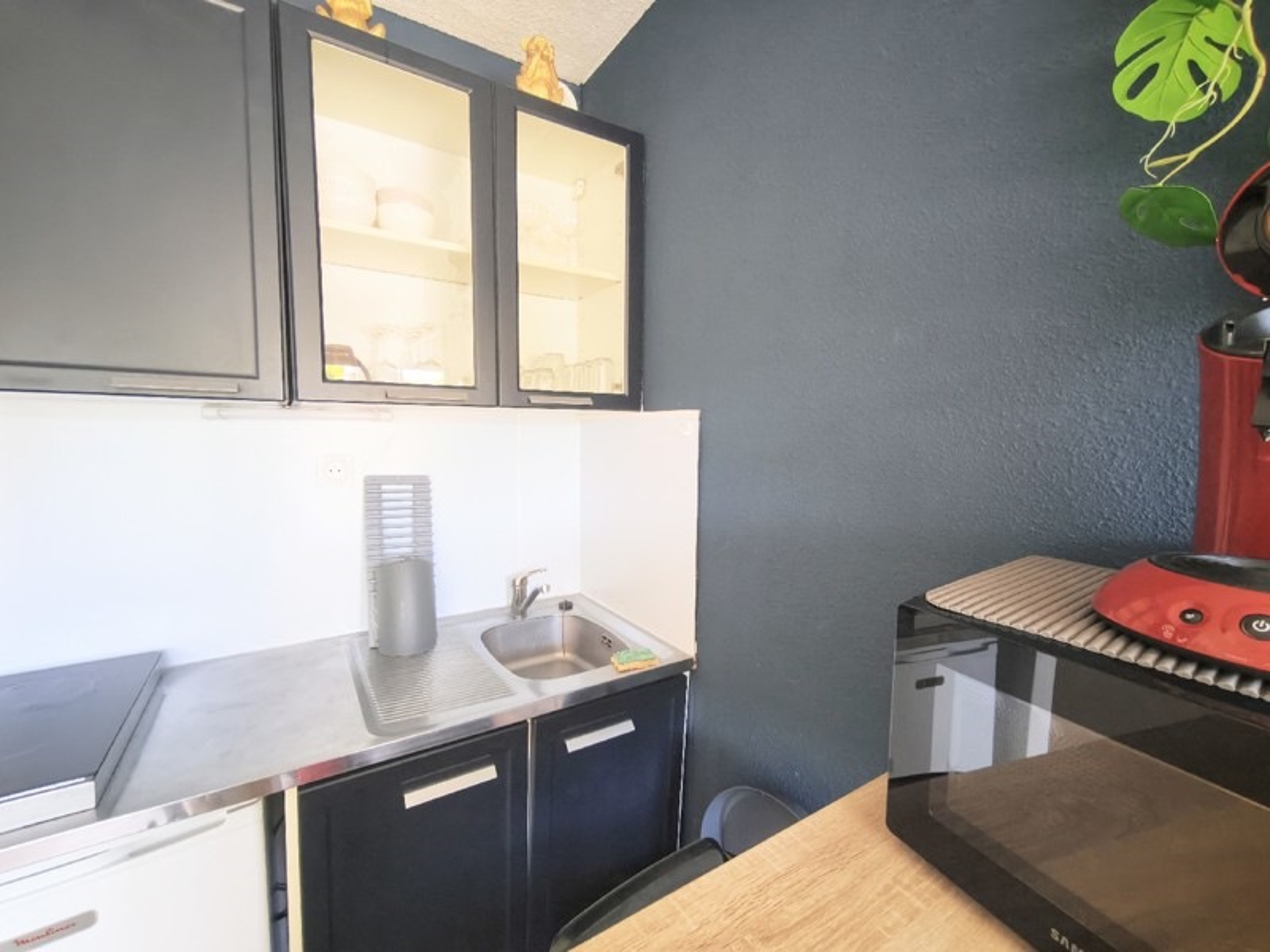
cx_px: 635
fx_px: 550
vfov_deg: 81.7
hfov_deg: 98.2
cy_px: 476
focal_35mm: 15
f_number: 2.2
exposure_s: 1/52.5
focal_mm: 1.91
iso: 250
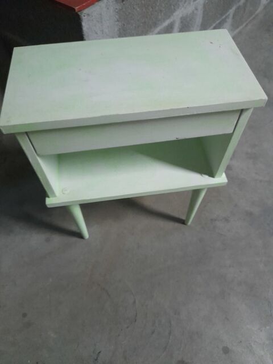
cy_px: 182
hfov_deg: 54.9
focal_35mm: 25
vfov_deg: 69.4
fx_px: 263
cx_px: 136
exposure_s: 1/25
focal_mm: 4.6
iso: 640
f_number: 2
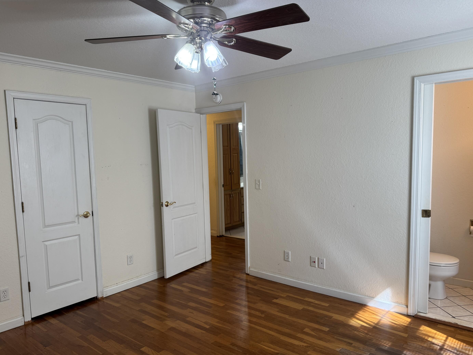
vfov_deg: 53.0
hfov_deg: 67.3
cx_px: 237
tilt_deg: -6.5
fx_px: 355
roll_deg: +0.9
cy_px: 189
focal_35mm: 26
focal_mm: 6.76
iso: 100
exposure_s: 1/120
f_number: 1.78
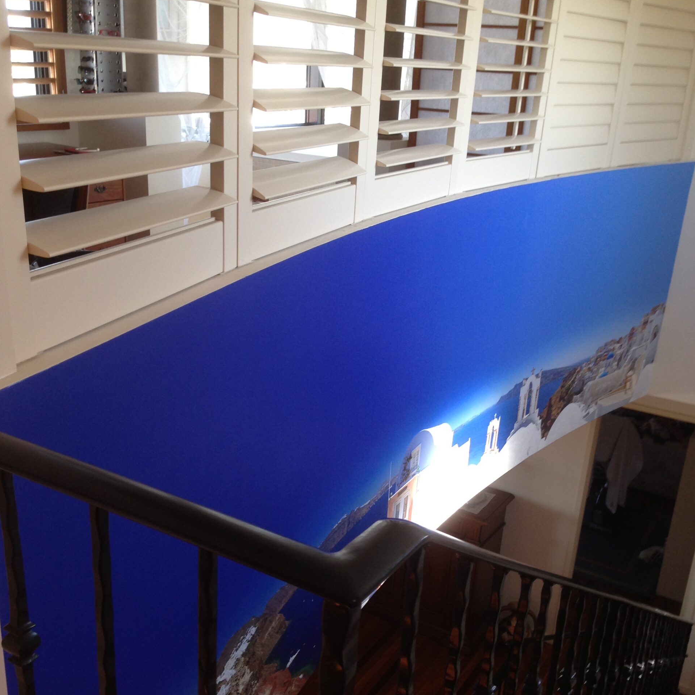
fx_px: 886
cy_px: 416
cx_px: 348
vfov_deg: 42.6
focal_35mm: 39
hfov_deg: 42.8
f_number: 2.4
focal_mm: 4.13
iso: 64
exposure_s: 1/40
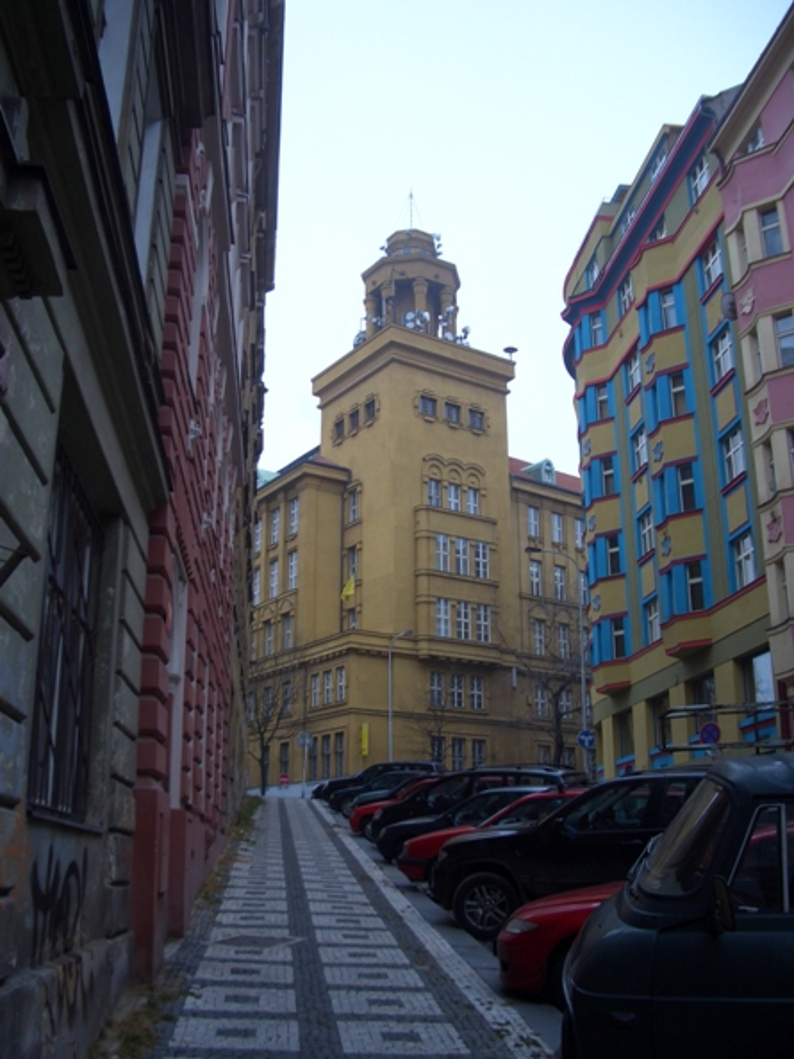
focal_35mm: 35
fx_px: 1071
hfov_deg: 40.7
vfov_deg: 52.6
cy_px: 530
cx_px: 397
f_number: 2.6
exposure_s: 1/100
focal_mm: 5.8
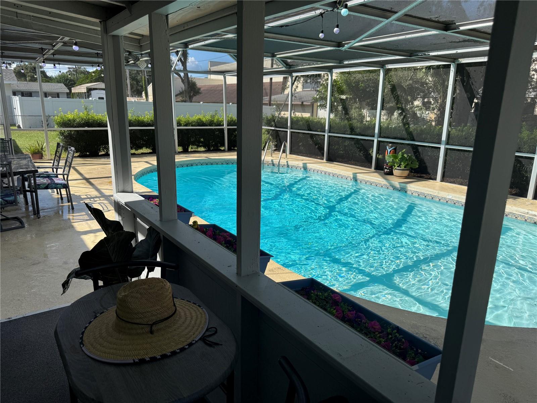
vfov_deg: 56.8
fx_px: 372
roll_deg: -0.9
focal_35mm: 24
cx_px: 268
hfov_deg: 71.6
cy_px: 202
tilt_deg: -13.7
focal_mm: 6.76
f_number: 1.78
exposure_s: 1/3279
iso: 80
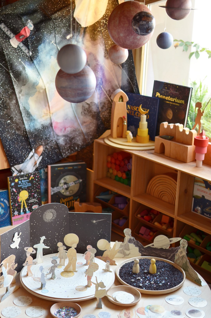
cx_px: 106
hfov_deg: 25.6
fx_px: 464
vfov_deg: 37.9
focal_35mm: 52
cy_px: 159
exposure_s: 1/100
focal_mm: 35
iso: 250
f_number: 1.8
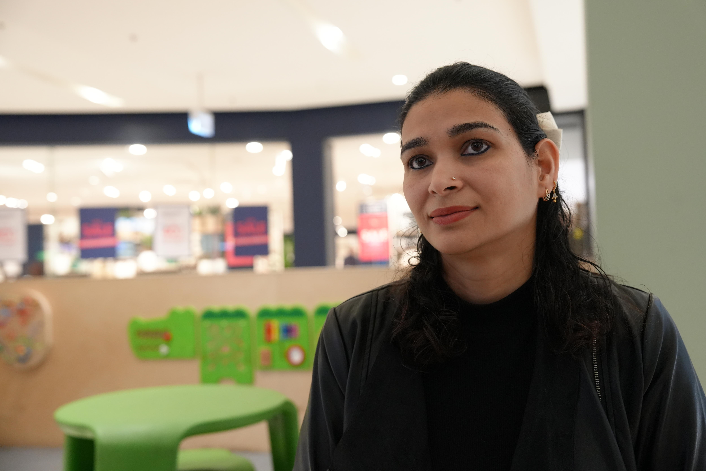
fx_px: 784
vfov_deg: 33.4
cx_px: 353
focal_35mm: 40
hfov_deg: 48.5
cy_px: 236
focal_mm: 40
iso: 4000
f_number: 4
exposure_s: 1/160
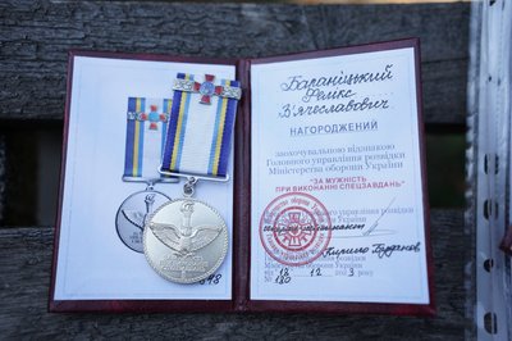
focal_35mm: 35
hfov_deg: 54.5
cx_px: 256
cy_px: 170
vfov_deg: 37.8
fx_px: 497
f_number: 2.8
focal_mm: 35
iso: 100
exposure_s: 1/500
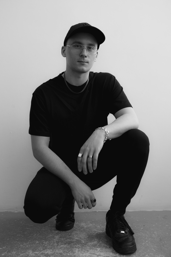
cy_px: 128
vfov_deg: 55.8
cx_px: 86
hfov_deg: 38.9
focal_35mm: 34
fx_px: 242
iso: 800
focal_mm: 34
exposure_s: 1/200
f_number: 4
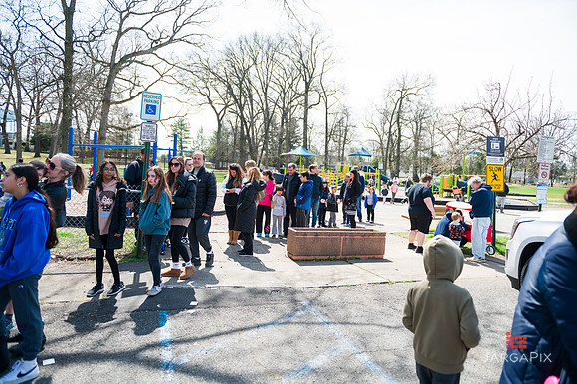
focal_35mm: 24
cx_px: 288
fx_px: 384
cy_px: 192
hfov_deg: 73.8
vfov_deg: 53.1
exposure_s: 1/1600
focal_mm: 24
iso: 200
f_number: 4
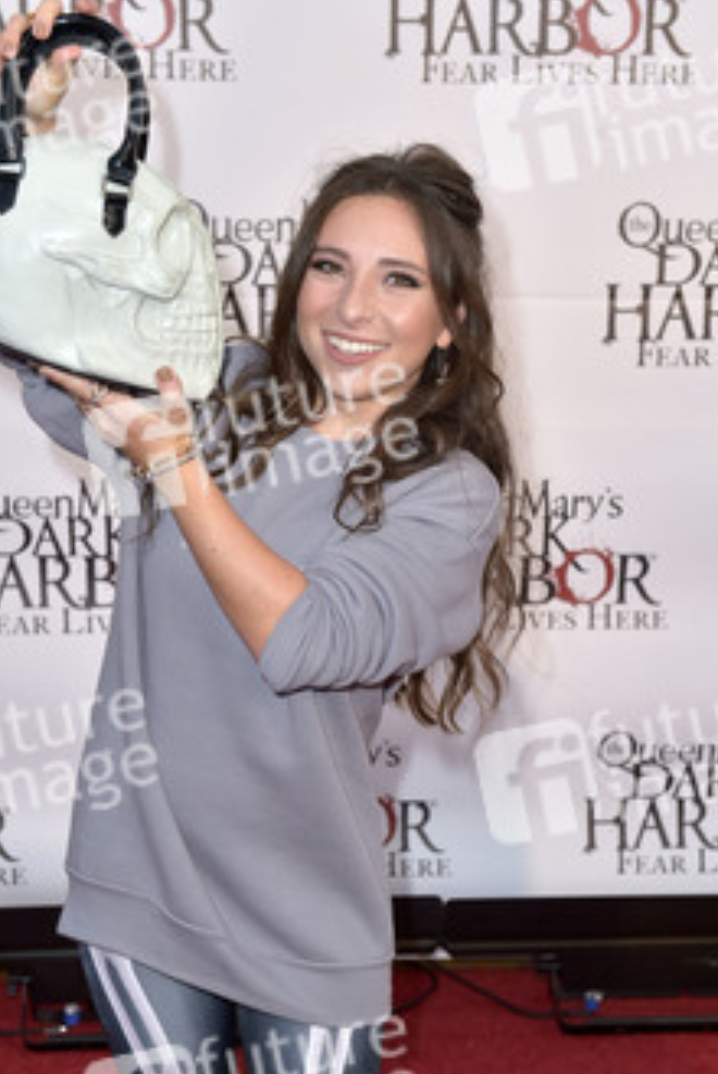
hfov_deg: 20.1
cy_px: 604
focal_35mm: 68
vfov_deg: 29.6
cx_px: 348
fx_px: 2030
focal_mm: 56
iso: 250
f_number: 5.6
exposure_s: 1/250
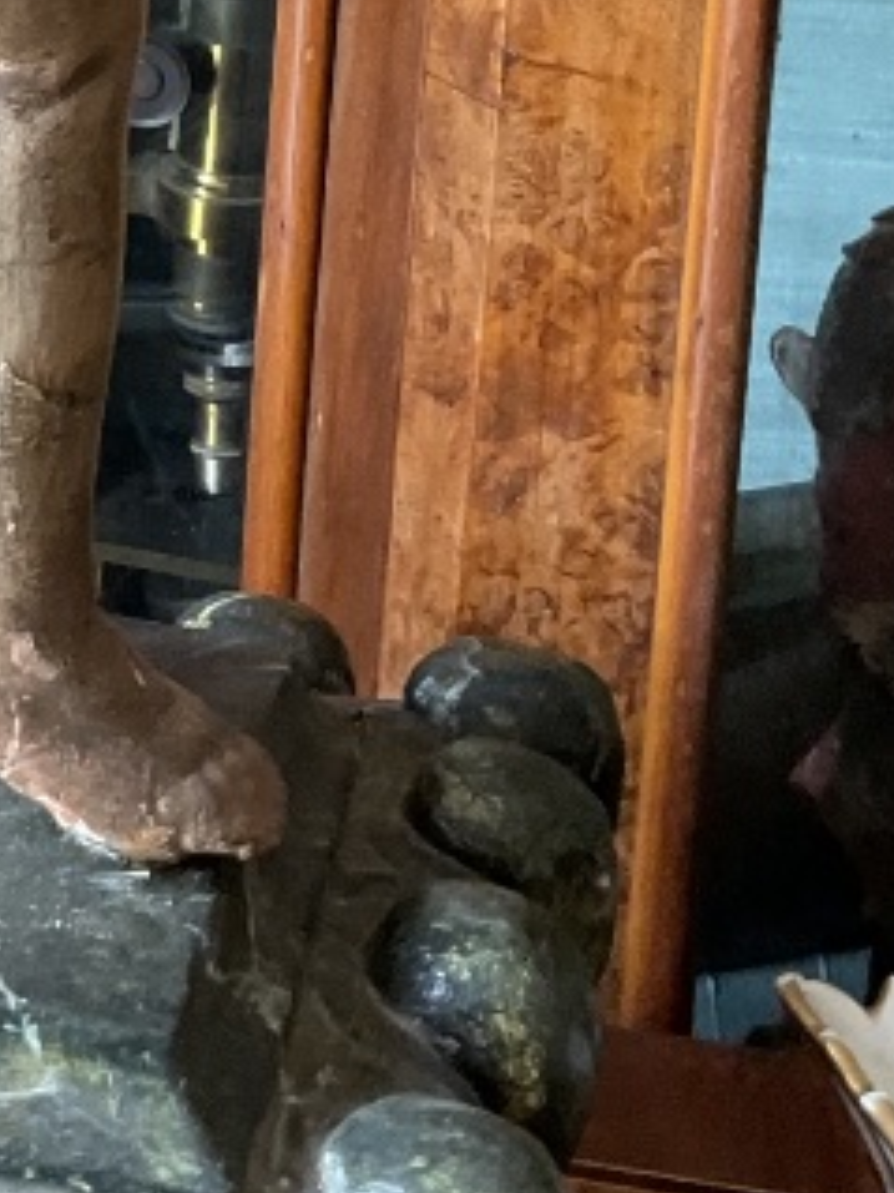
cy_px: -292
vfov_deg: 17.1
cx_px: -127
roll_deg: -3.4
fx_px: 3756
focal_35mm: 109
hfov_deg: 13.3
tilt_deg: -10.6
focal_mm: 3
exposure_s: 1/60
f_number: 1.8
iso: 160
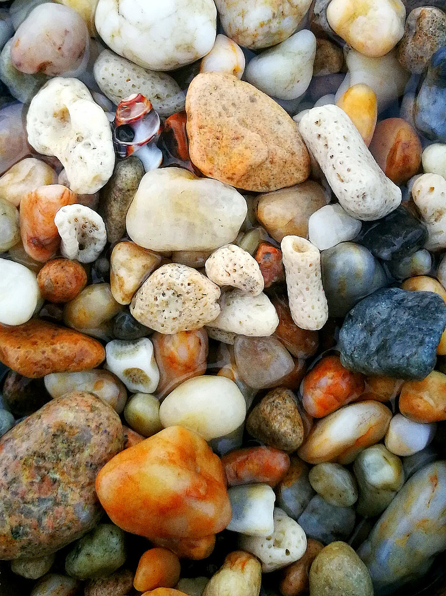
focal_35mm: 43
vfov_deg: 43.1
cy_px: 189
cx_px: 209
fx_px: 739
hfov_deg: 33.6
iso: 320
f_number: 2.2
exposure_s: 1/33.3
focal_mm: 4.5
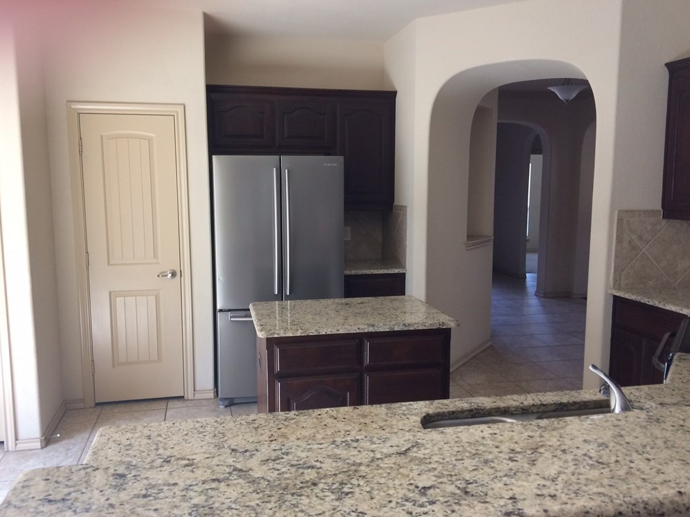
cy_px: 261
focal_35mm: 30
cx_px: 337
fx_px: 598
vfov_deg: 46.8
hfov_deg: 60.0
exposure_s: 1/30
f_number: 2.2
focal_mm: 4.15
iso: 32
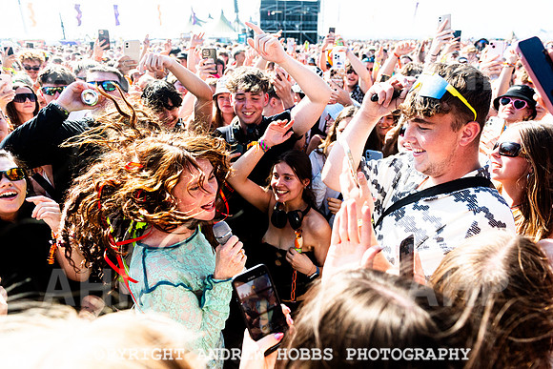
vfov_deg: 53.1
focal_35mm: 24
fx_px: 369
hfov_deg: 73.7
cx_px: 276
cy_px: 184
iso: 400
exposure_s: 1/8000
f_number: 4
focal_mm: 24
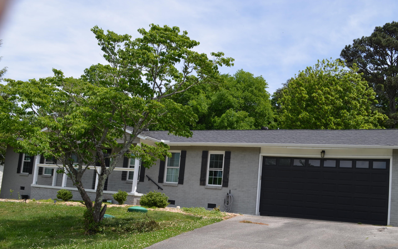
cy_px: 148
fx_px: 390
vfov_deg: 35.2
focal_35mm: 36
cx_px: 196
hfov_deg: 54.0
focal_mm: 20
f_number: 8
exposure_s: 1/250
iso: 100
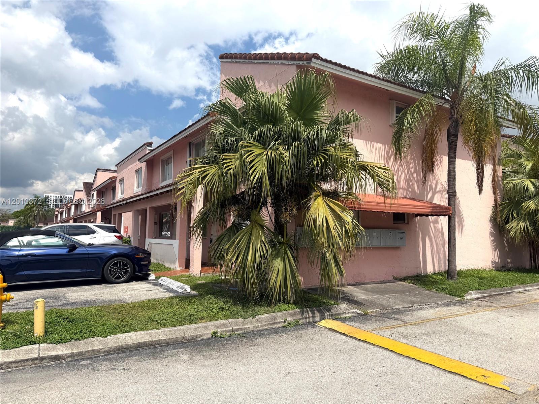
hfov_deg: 71.6
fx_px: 374
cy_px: 202
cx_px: 270
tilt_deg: +4.6
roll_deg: -0.4
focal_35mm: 24
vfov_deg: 56.8
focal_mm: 6.76
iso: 80
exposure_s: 1/8130
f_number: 1.78
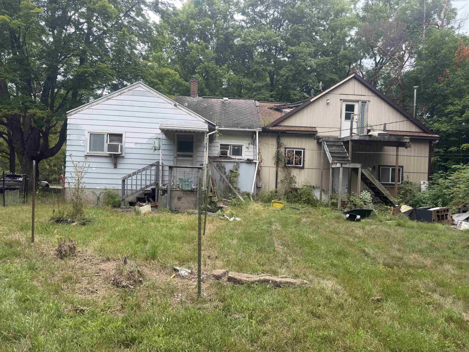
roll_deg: -2.2
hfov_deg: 71.6
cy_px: 176
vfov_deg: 56.8
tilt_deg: +0.6
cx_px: 234
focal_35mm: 24
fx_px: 325
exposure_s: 1/399
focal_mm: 6.76
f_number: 1.78
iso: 80
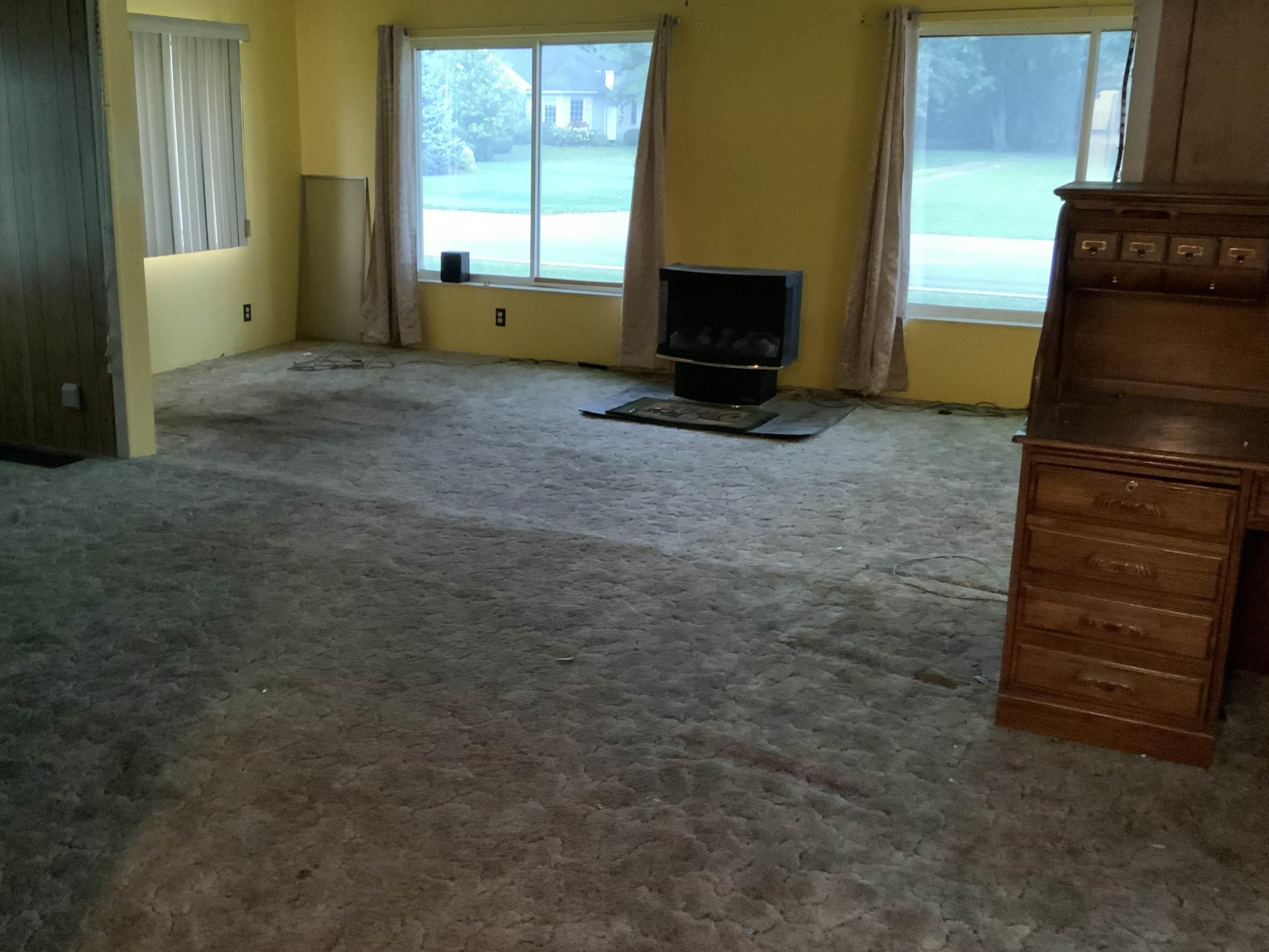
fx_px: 1283
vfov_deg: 40.7
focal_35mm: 35
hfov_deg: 52.3
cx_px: 518
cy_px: 438
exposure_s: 1/24
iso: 500
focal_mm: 3
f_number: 1.8
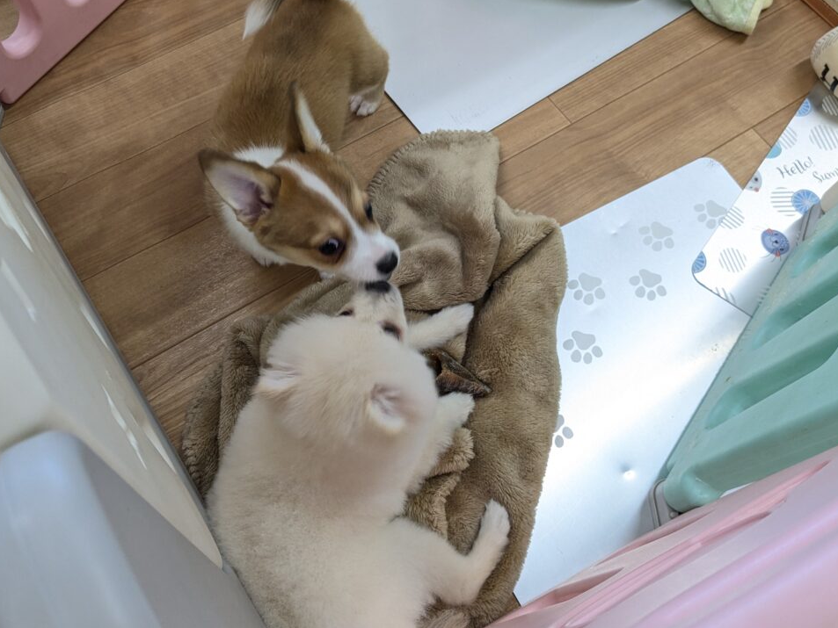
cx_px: 351
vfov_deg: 41.7
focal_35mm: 34
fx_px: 823
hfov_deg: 53.7
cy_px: 266
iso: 106
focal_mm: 4.38
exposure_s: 1/99.9
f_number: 1.73
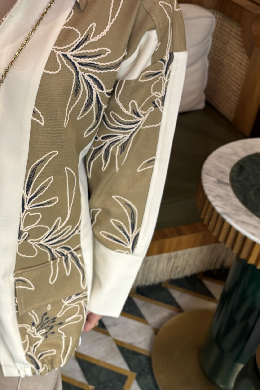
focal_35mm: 42
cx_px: 41
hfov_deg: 30.9
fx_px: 455
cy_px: 220
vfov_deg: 46.3
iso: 100
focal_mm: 5.96
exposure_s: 1/50
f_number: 1.6
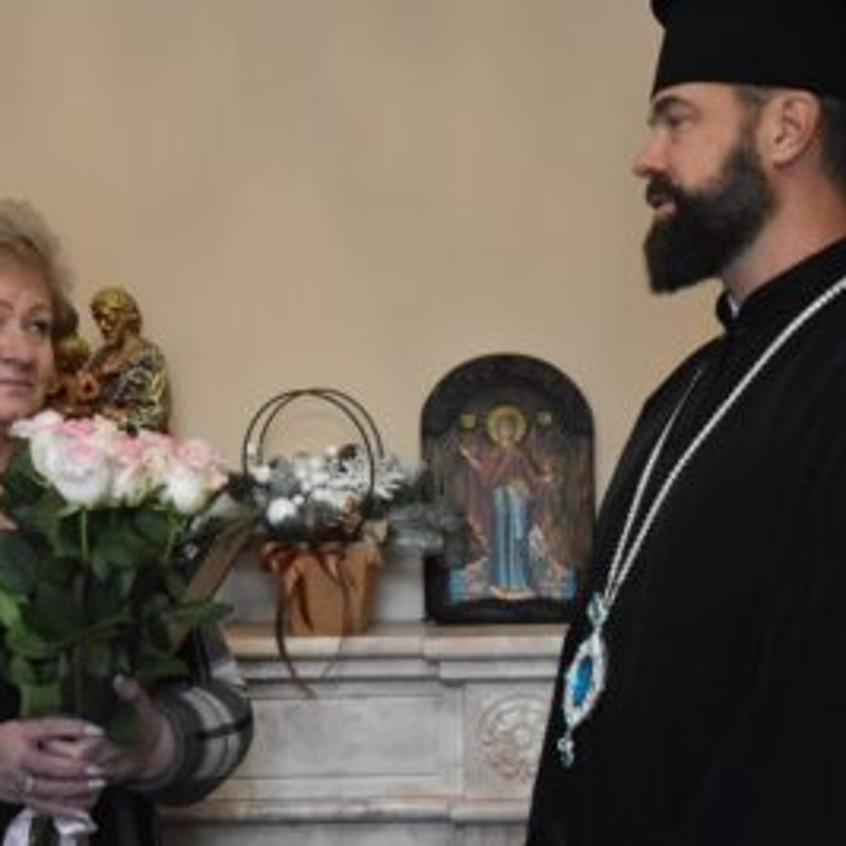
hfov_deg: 20.2
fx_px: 2378
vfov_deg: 20.2
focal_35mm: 86
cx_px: 345
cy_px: 377
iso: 3600
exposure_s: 1/125
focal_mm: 40
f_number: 4.2
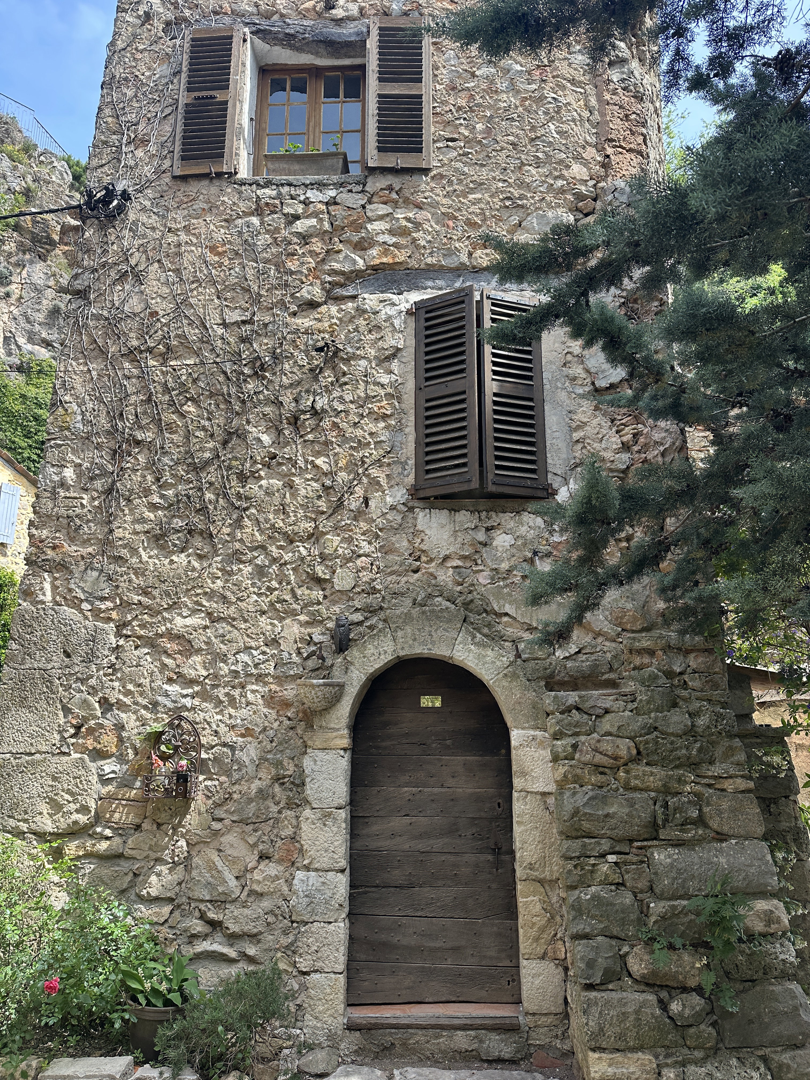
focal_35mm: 24
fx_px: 749
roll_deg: +0.0
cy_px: 540
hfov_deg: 56.8
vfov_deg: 71.6
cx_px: 405
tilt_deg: +14.6
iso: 80
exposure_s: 1/935
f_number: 1.78
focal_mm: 6.86
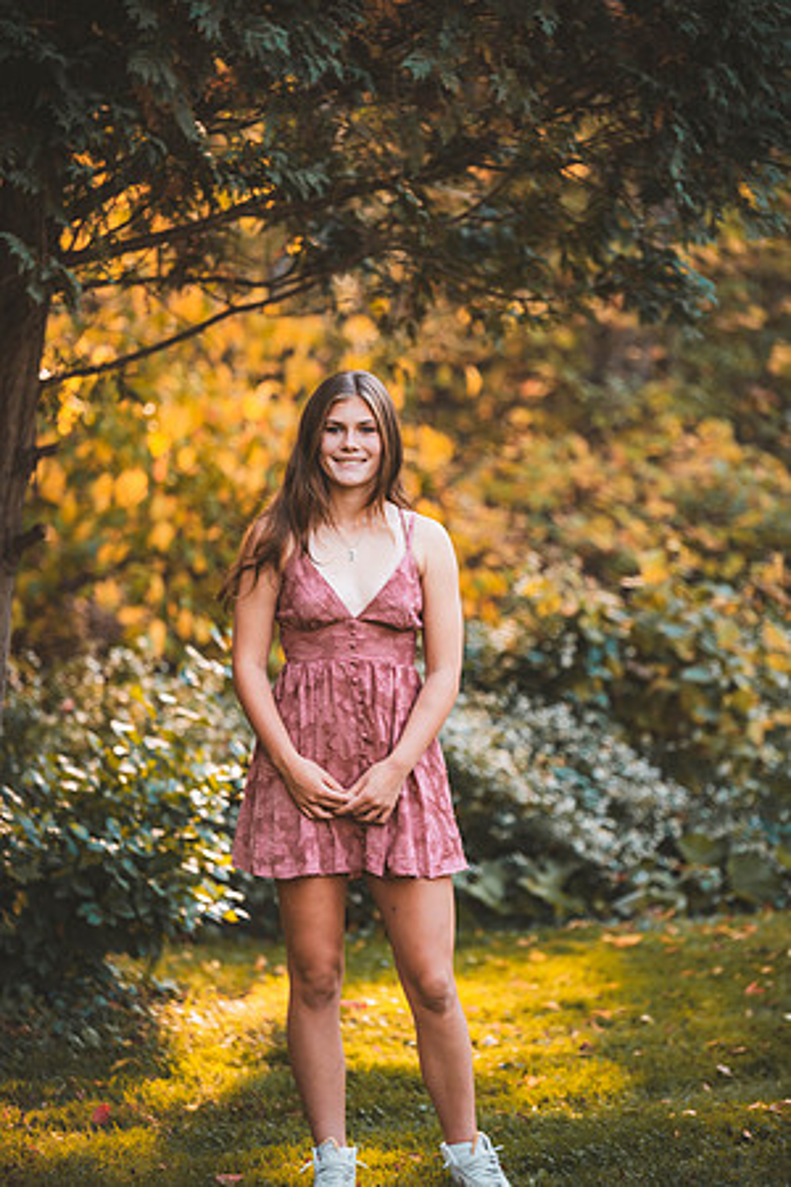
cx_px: 396
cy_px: 594
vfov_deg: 14.2
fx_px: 4779
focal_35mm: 145
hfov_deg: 9.5
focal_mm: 145
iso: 160
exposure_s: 1/160
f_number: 2.8
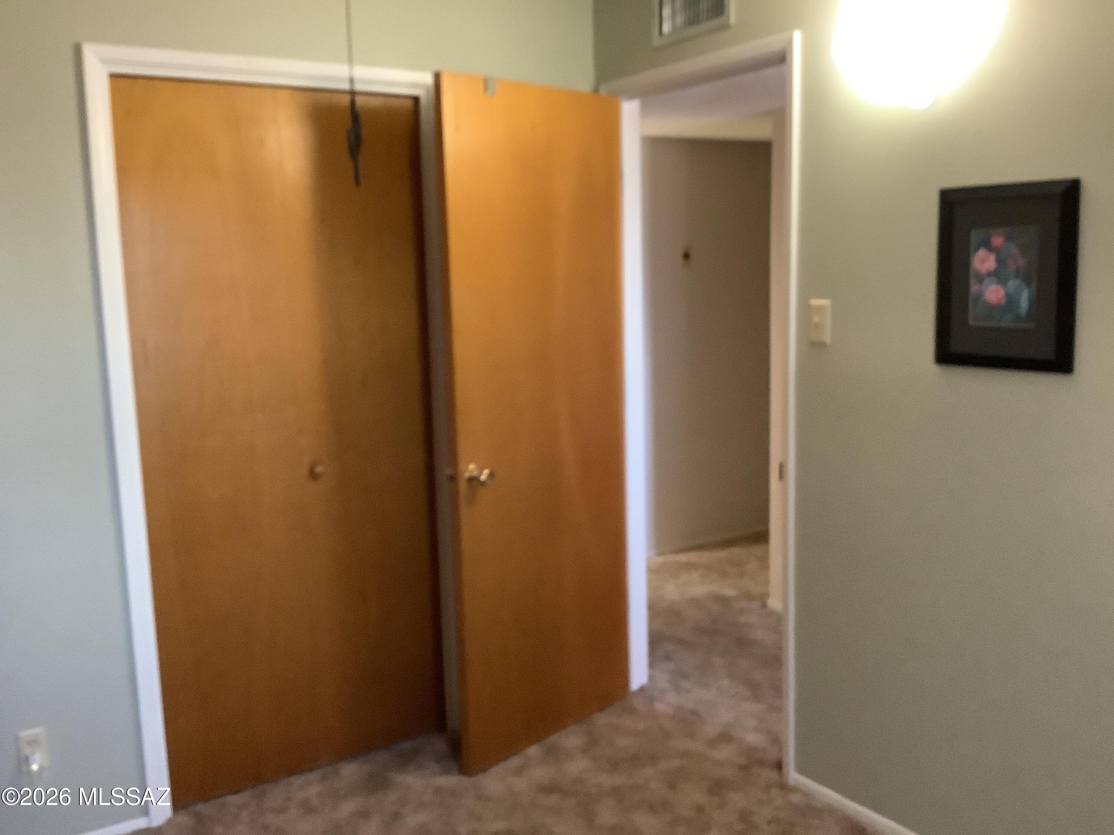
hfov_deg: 58.4
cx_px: 557
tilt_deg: -8.3
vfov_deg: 45.4
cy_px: 418
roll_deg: +1.6
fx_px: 998
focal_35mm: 31
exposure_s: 1/30
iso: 500
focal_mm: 3.3
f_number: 2.4
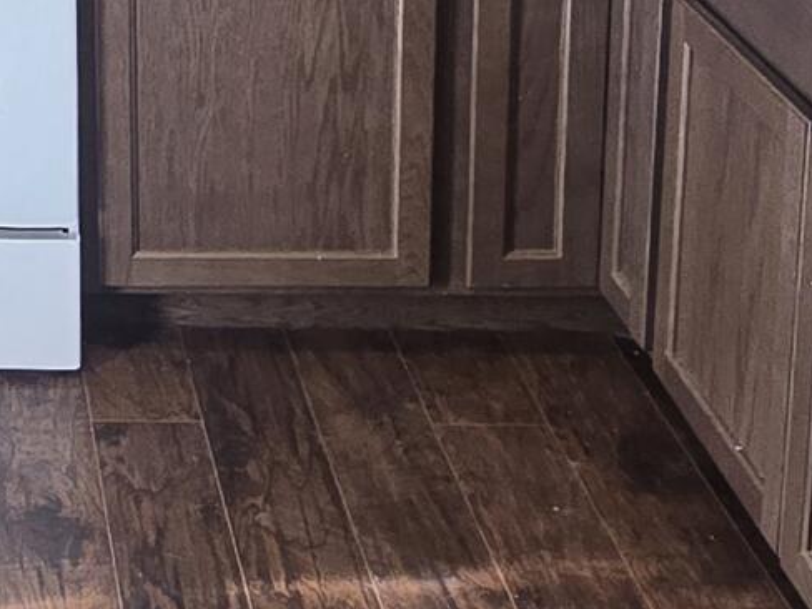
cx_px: -384
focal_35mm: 80
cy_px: -233
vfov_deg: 17.1
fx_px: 1877
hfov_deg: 20.9
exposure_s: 1/60
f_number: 2.2
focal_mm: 2.2
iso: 100
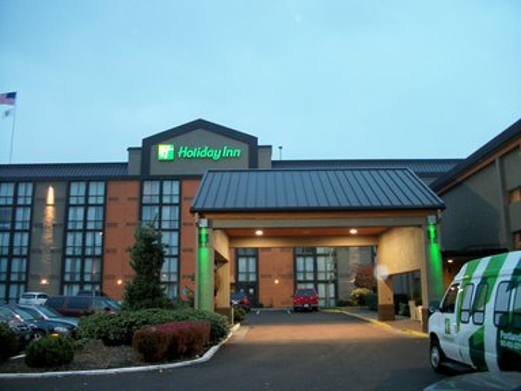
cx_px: 260
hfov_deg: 56.8
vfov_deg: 44.2
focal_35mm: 32
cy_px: 196
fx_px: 482
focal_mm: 5.7
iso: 160
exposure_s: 1/10
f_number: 2.9
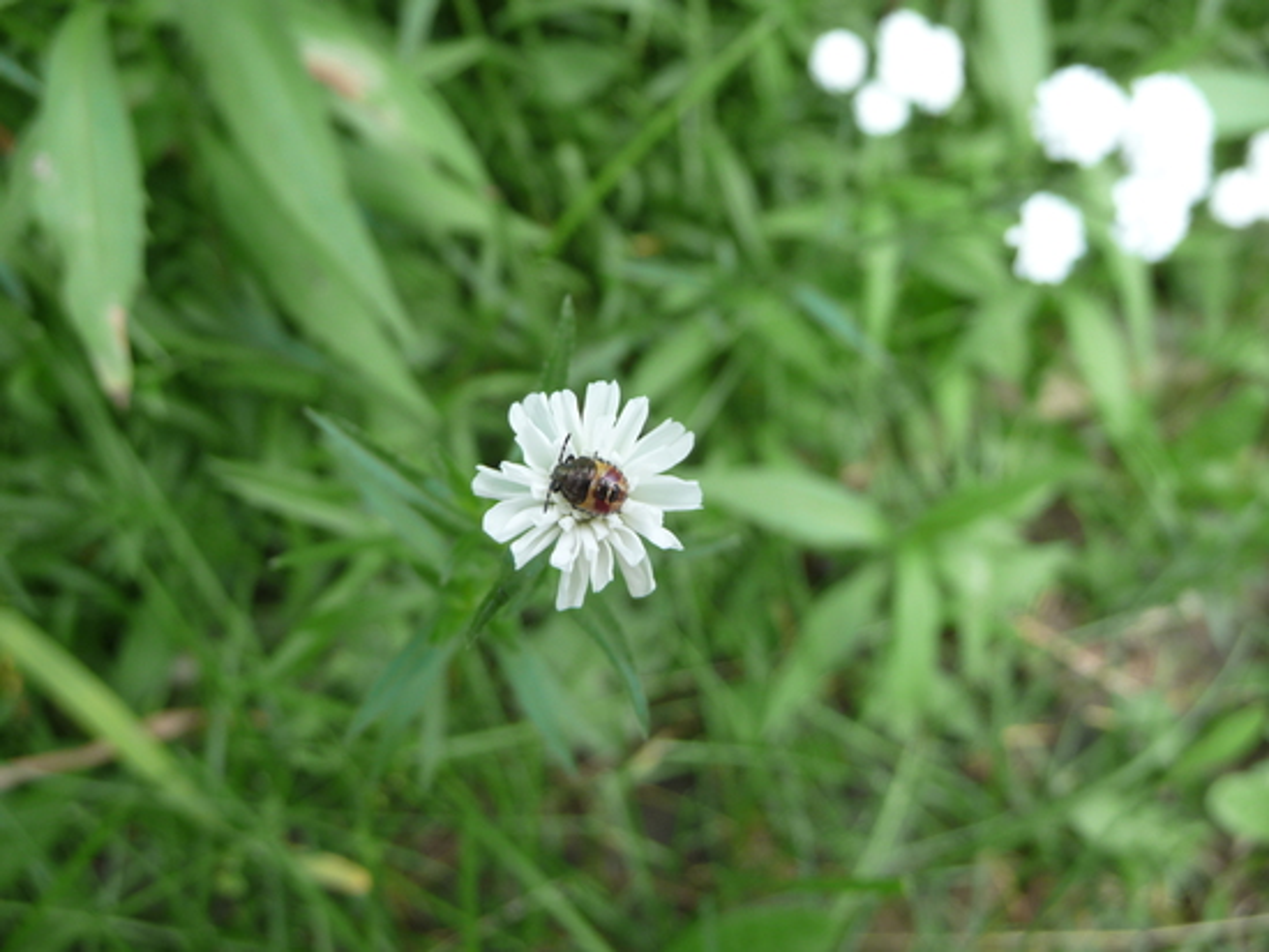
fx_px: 1027
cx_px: 634
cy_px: 476
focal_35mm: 28
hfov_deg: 63.4
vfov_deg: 49.8
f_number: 3.3
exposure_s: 1/60
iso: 100
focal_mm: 4.7
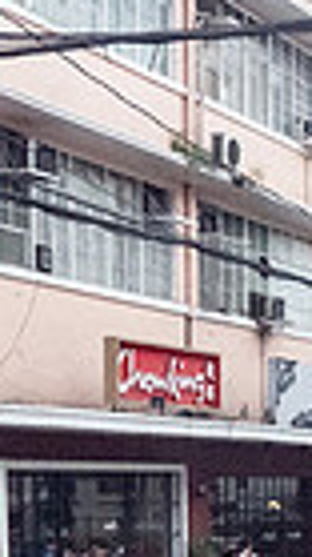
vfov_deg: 19.3
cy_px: 659
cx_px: 500
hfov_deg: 11.0
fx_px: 1547
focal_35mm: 105
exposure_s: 1/500
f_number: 8
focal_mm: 24
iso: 9000
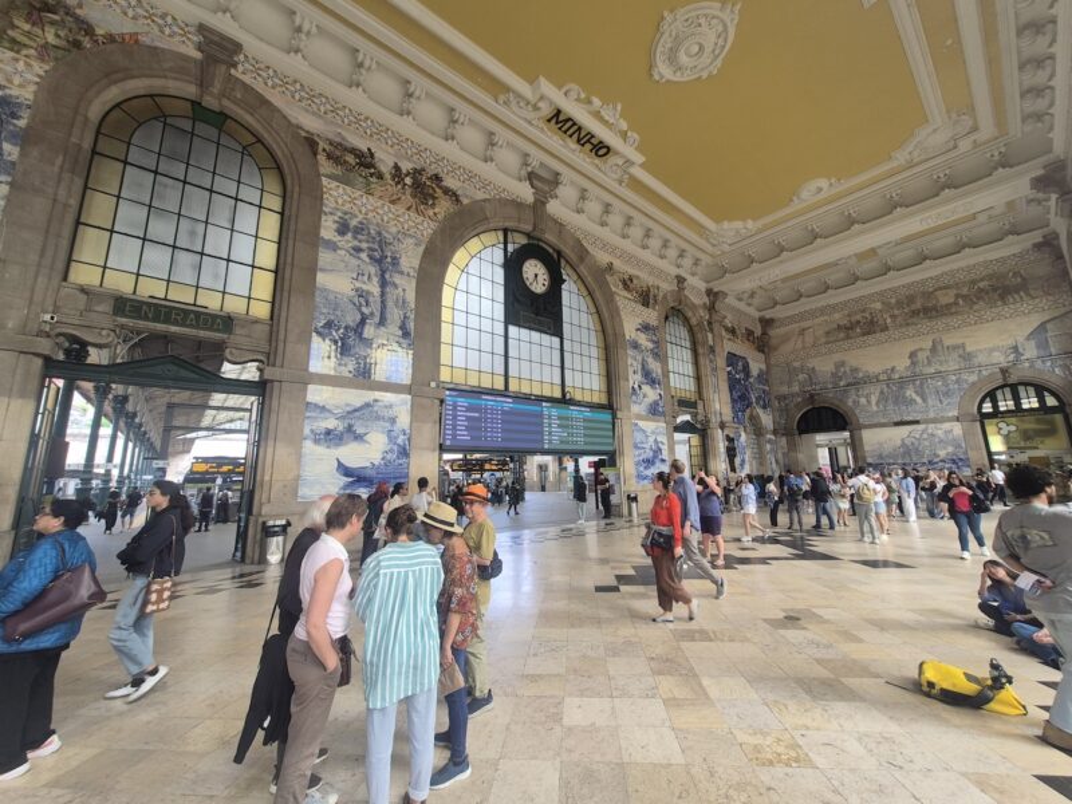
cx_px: 536
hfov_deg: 106.2
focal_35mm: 13
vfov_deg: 89.9
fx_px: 403
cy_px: 402
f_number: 2.2
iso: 50
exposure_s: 1/80
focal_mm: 1.74
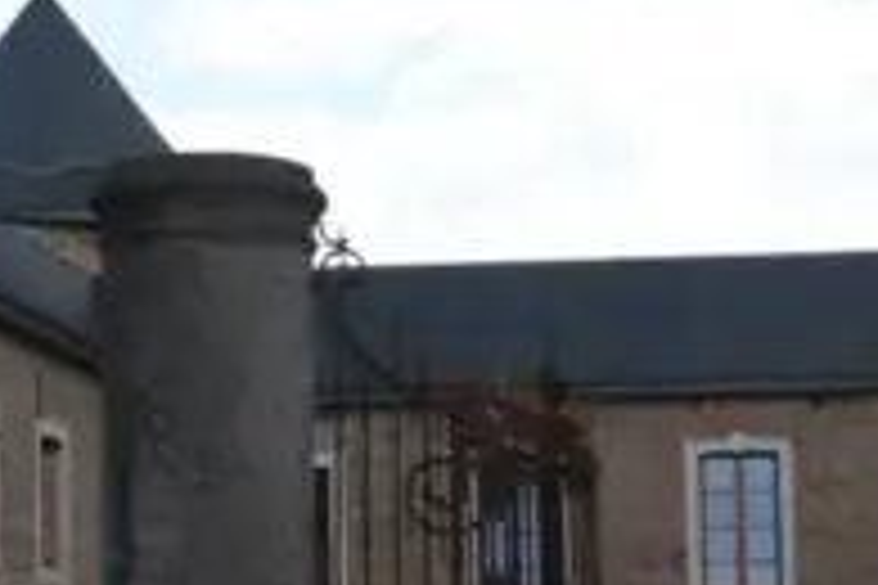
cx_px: 734
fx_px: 3463
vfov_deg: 9.6
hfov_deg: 14.3
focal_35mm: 142
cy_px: 443
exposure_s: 1/125
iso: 110
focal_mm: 18
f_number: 5.6
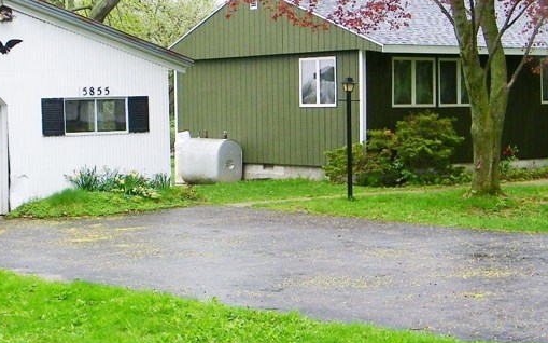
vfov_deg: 16.1
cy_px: 138
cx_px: 265
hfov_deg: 25.5
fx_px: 1210
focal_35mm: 81
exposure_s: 1/100
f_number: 3.7
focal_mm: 6.8
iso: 80
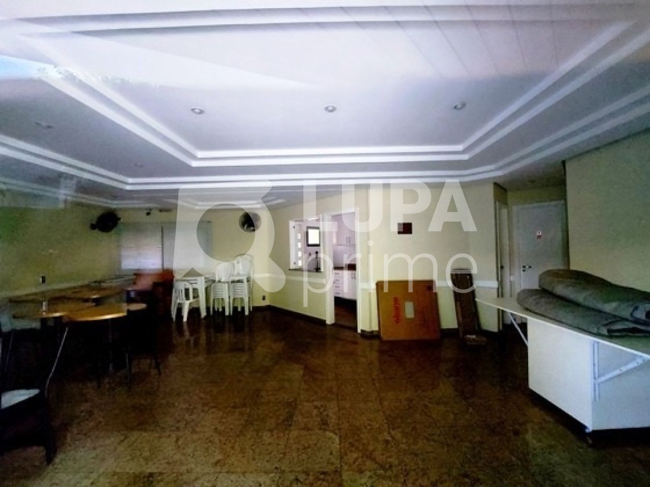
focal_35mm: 13
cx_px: 325
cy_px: 244
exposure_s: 1/24
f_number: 2.2
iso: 800
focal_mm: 1.74
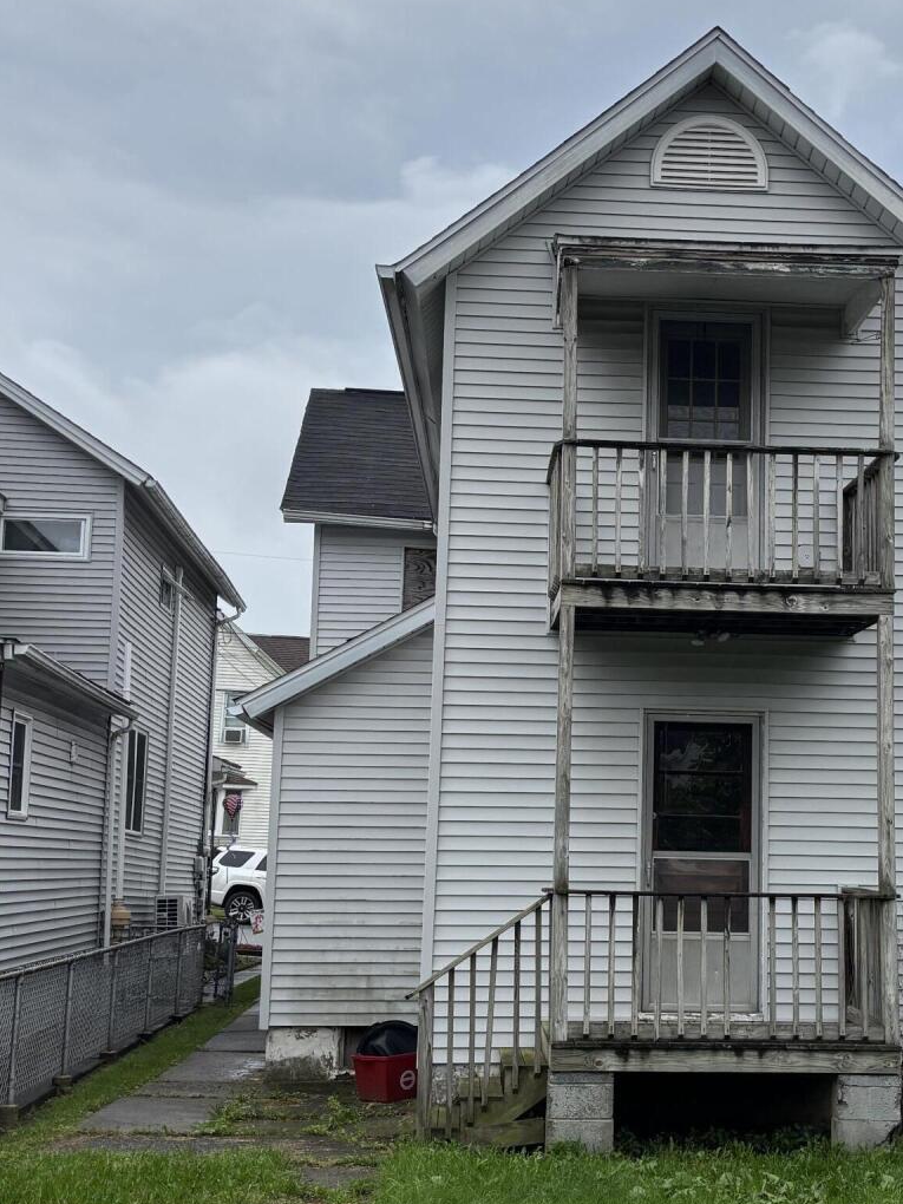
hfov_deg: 28.2
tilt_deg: +7.3
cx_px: 656
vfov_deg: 37.5
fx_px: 1774
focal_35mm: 51
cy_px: 641
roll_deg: -1.8
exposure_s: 1/3413
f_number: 1.6
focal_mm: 5.96
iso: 50
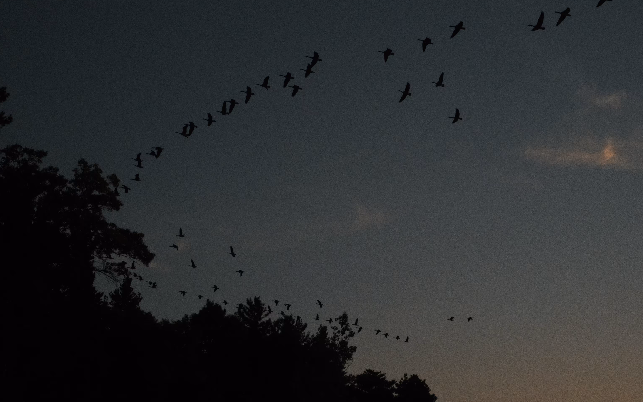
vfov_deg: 23.5
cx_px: 324
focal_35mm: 55
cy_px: 213
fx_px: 964
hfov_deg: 36.9
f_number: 16
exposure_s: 1/2000
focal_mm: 35
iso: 6400
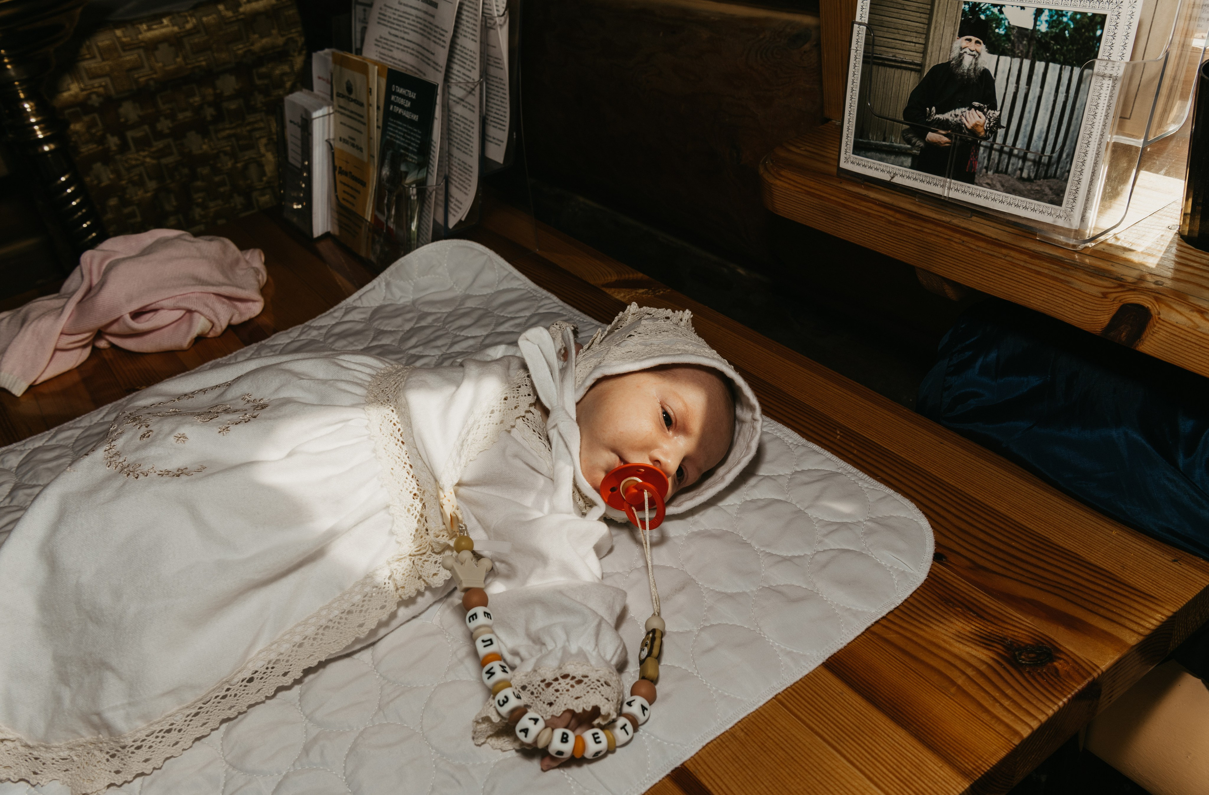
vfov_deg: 39.9
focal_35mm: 33
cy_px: 411
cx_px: 616
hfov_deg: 57.8
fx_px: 1095
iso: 100
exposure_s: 1/160
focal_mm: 32
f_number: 9
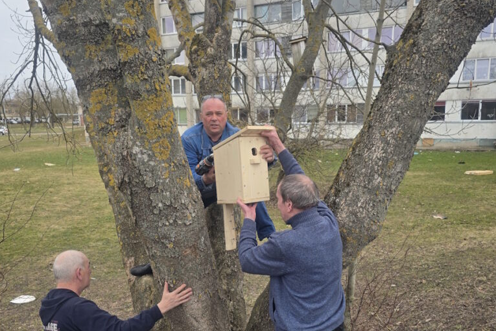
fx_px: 441
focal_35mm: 32
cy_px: 186
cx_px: 248
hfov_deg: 58.7
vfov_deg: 41.0
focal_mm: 6.3
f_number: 1.7
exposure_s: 1/295
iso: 12
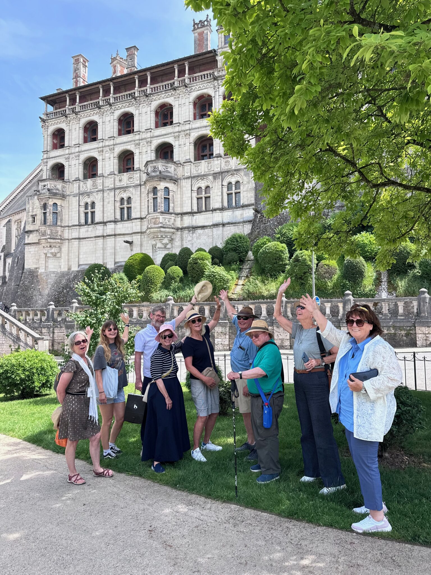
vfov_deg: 71.6
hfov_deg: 56.8
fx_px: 398
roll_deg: +0.4
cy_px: 288
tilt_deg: +8.2
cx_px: 216
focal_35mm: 24
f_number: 1.78
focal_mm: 6.86
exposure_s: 1/943
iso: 80
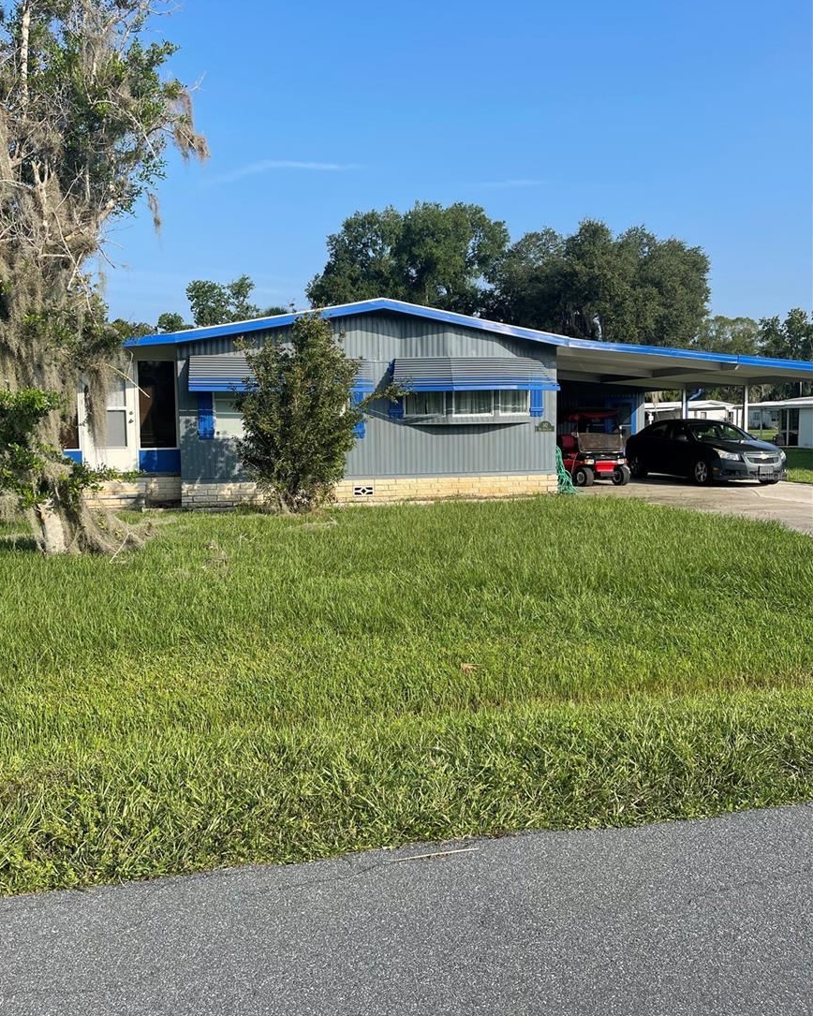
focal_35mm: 27
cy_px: 475
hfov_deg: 53.2
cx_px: 392
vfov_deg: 64.0
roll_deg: +1.1
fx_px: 812
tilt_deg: -3.1
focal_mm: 5.1
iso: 32
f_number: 1.6
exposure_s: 1/2247
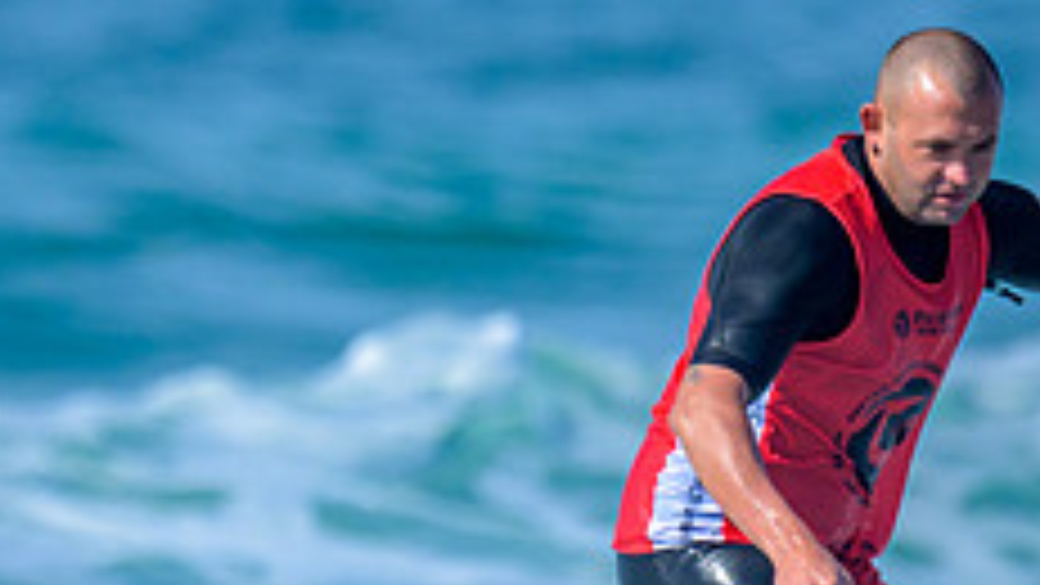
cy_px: 504
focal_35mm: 2895
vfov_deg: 0.4
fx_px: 79844
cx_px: 285
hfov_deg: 0.7
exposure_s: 1/2000
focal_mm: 800
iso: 250
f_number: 6.3
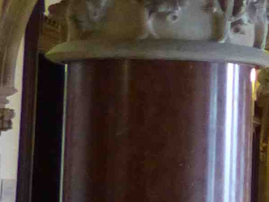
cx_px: 894
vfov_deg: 8.4
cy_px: 49
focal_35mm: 176
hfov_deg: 8.6
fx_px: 1367
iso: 400
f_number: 2.8
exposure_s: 1/13
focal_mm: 4.5
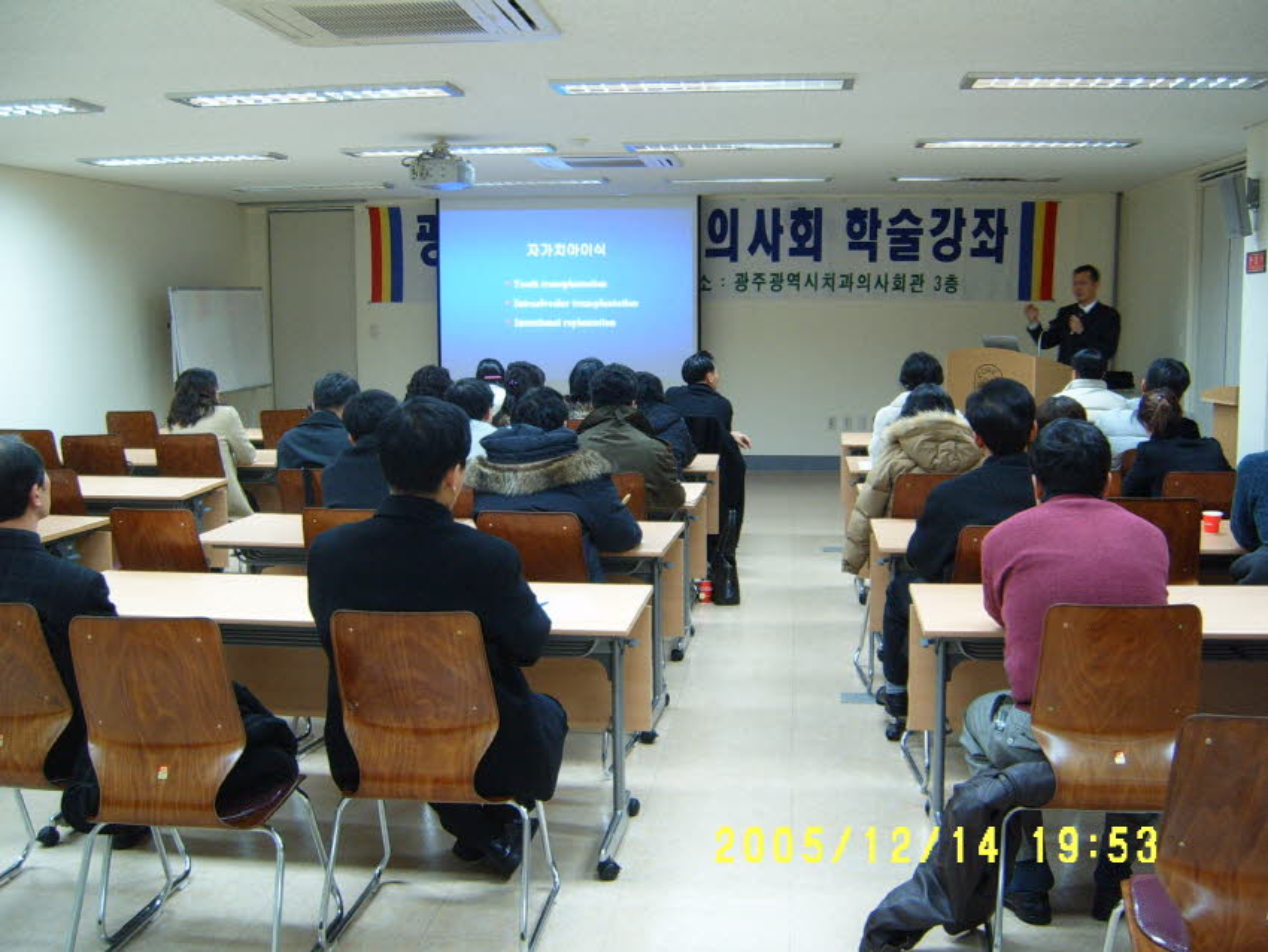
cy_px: 476
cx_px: 634
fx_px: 1356
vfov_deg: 38.7
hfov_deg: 50.1
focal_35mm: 37
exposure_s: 1/10
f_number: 2.9
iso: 141
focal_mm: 6.2
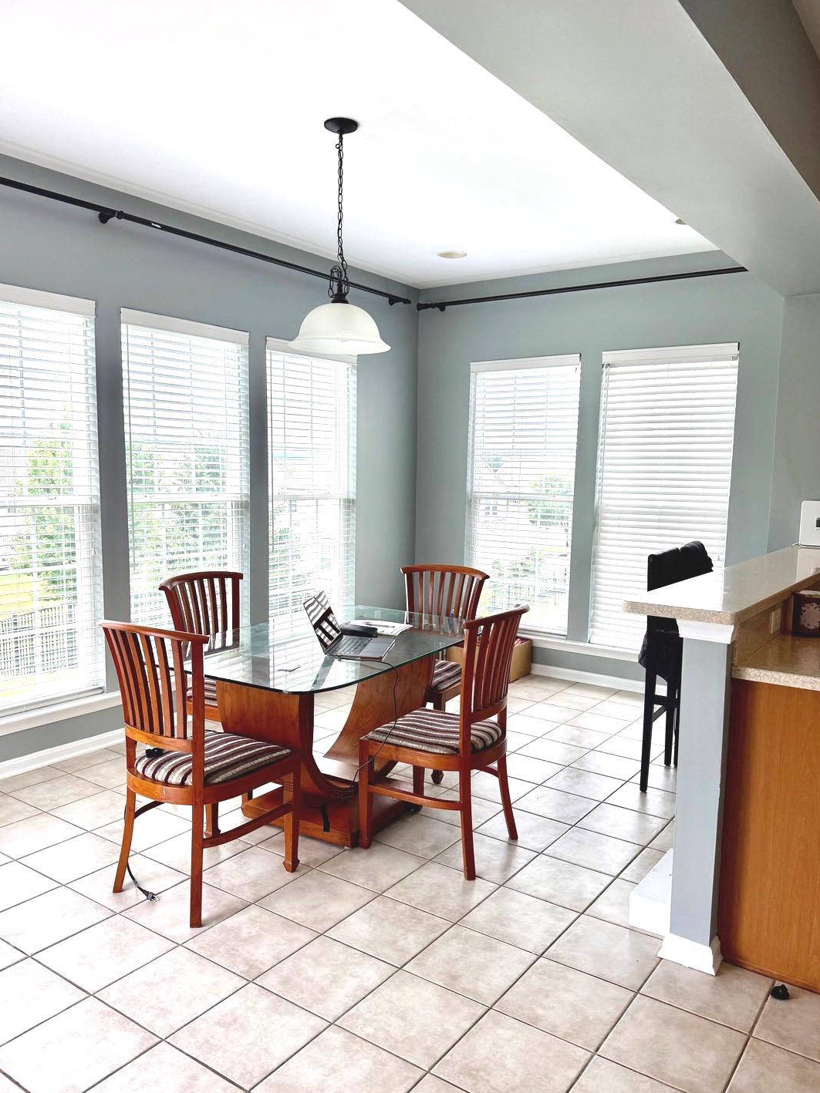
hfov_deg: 53.0
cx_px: 418
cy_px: 570
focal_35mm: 26
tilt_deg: -6.2
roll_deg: -1.1
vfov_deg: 67.3
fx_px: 821
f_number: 1.78
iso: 100
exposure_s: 1/840
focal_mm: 6.76
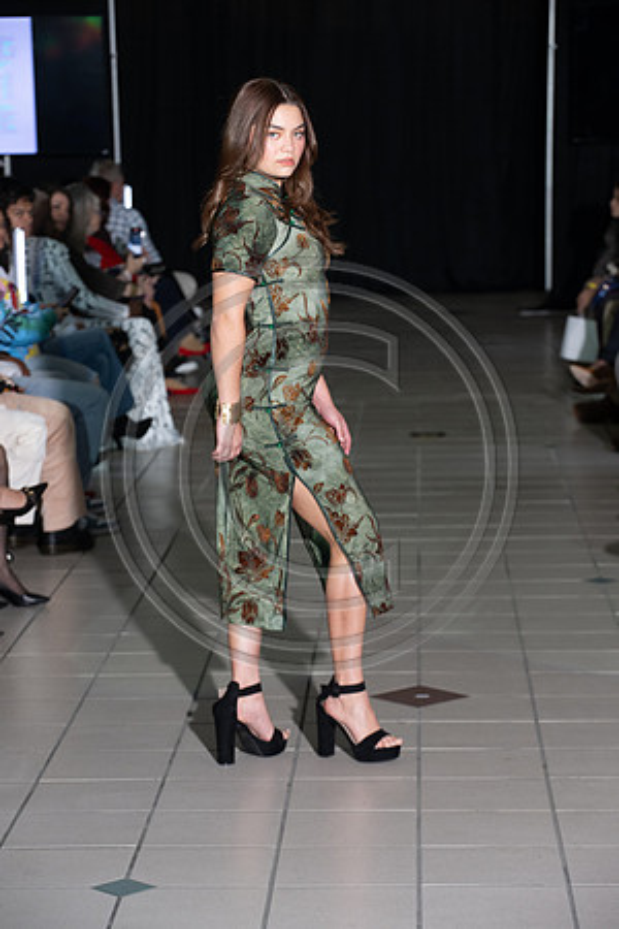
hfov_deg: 13.0
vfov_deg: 19.5
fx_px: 2708
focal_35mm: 105
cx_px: 310
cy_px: 464
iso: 1250
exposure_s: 1/160
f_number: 5.6
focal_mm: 105
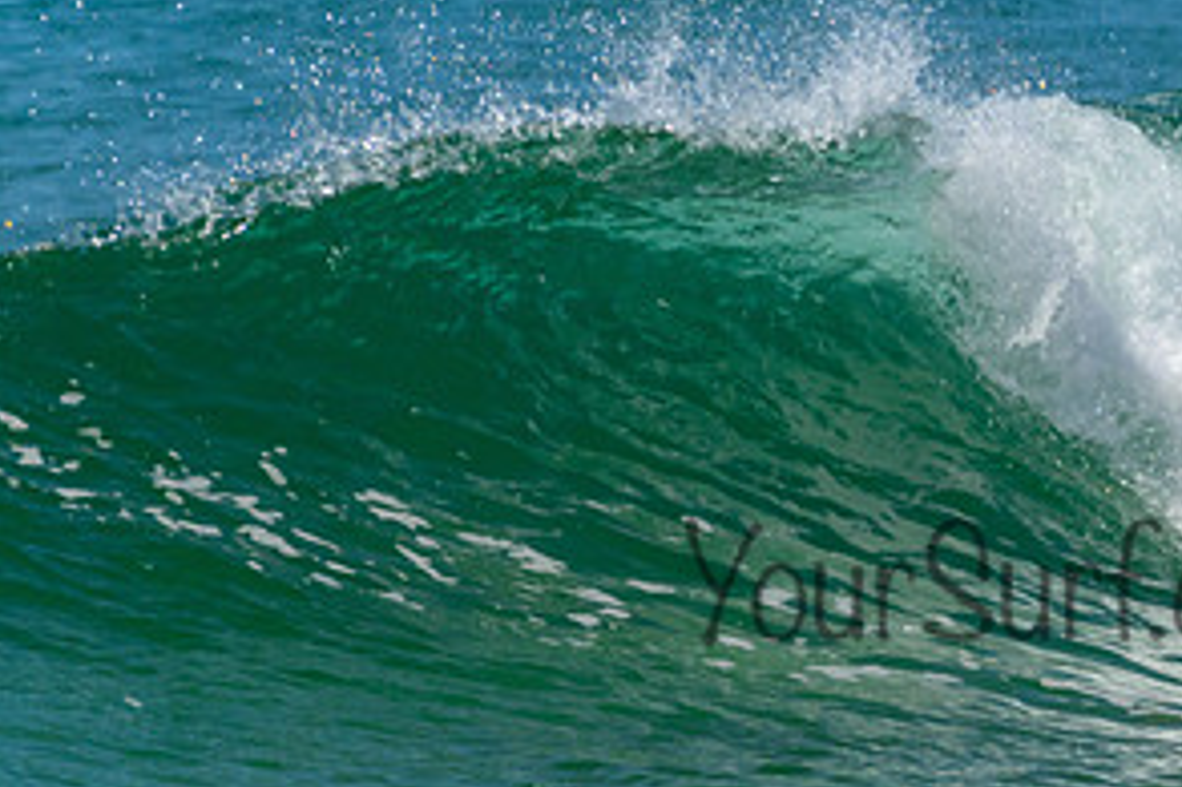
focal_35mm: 2181
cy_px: 344
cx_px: 1384
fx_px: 71566
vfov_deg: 0.6
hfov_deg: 0.9
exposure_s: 1/2000
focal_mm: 800
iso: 800
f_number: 11
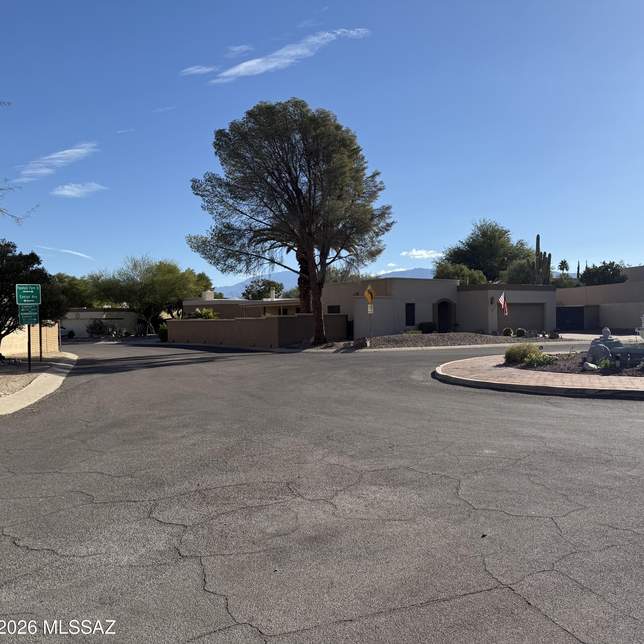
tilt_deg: -0.6
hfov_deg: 54.7
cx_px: 421
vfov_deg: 55.6
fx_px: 610
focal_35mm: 29
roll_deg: +0.6
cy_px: 327
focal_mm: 6.76
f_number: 1.78
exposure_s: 1/5714
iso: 80
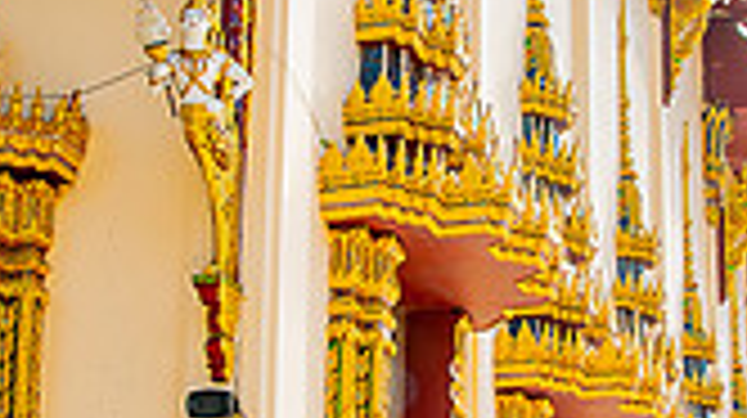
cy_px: 292
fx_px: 1959
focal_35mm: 99
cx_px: 454
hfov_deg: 21.6
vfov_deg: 12.2
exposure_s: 1/100
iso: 100
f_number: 8
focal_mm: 18
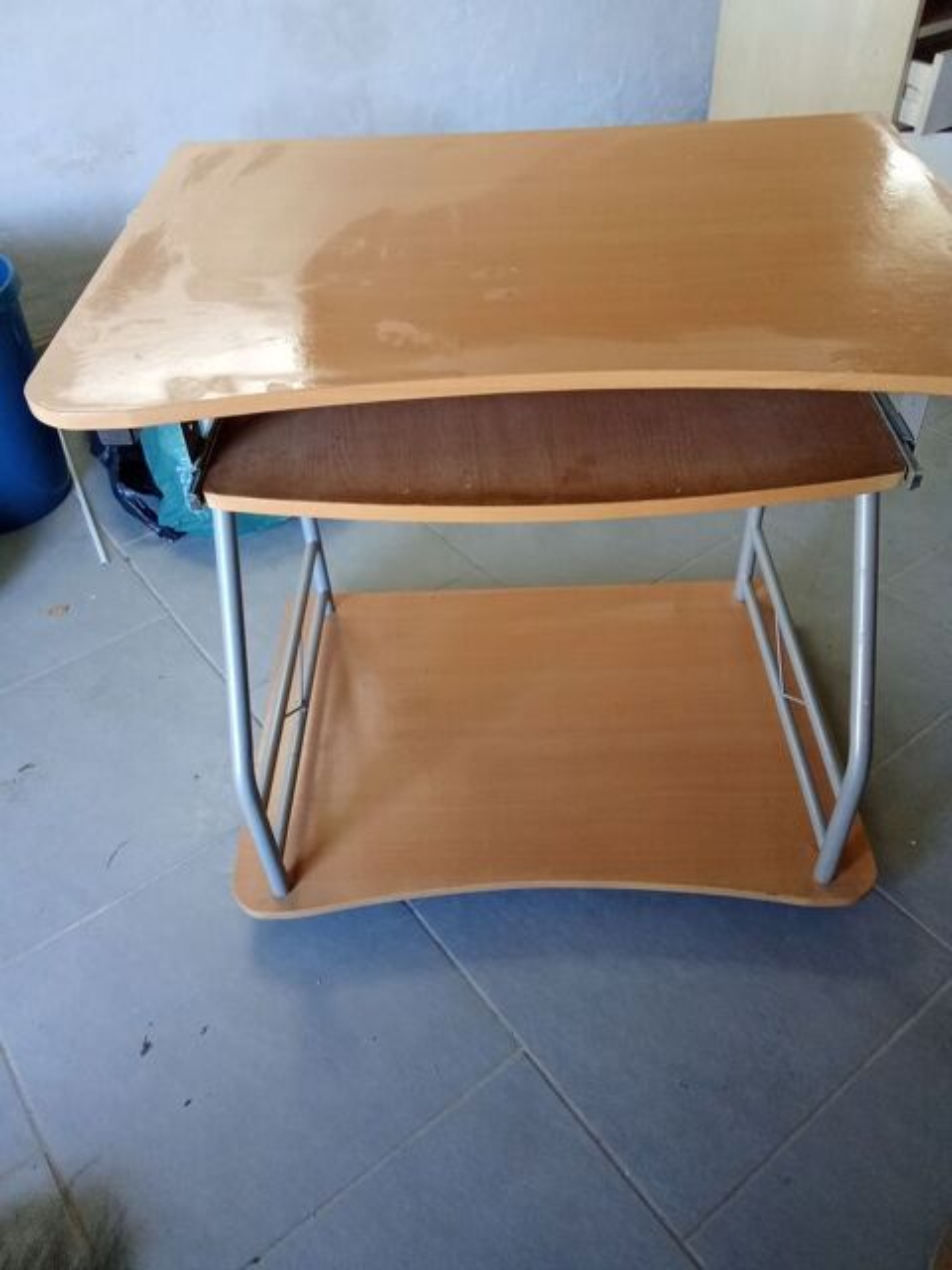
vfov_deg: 63.4
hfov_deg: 49.7
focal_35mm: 28
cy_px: 635
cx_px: 476
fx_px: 1027
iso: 250
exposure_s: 1/33.3
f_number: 2
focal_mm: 2.78
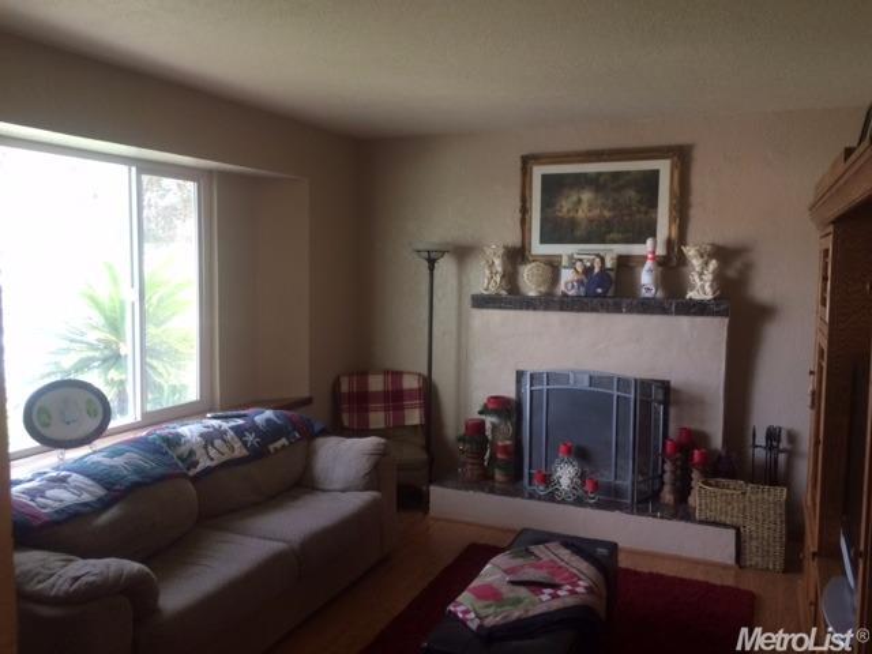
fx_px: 731
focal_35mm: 29
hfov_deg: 61.7
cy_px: 327
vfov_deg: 48.2
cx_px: 436
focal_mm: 4.15
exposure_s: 1/30
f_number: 2.2
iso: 64
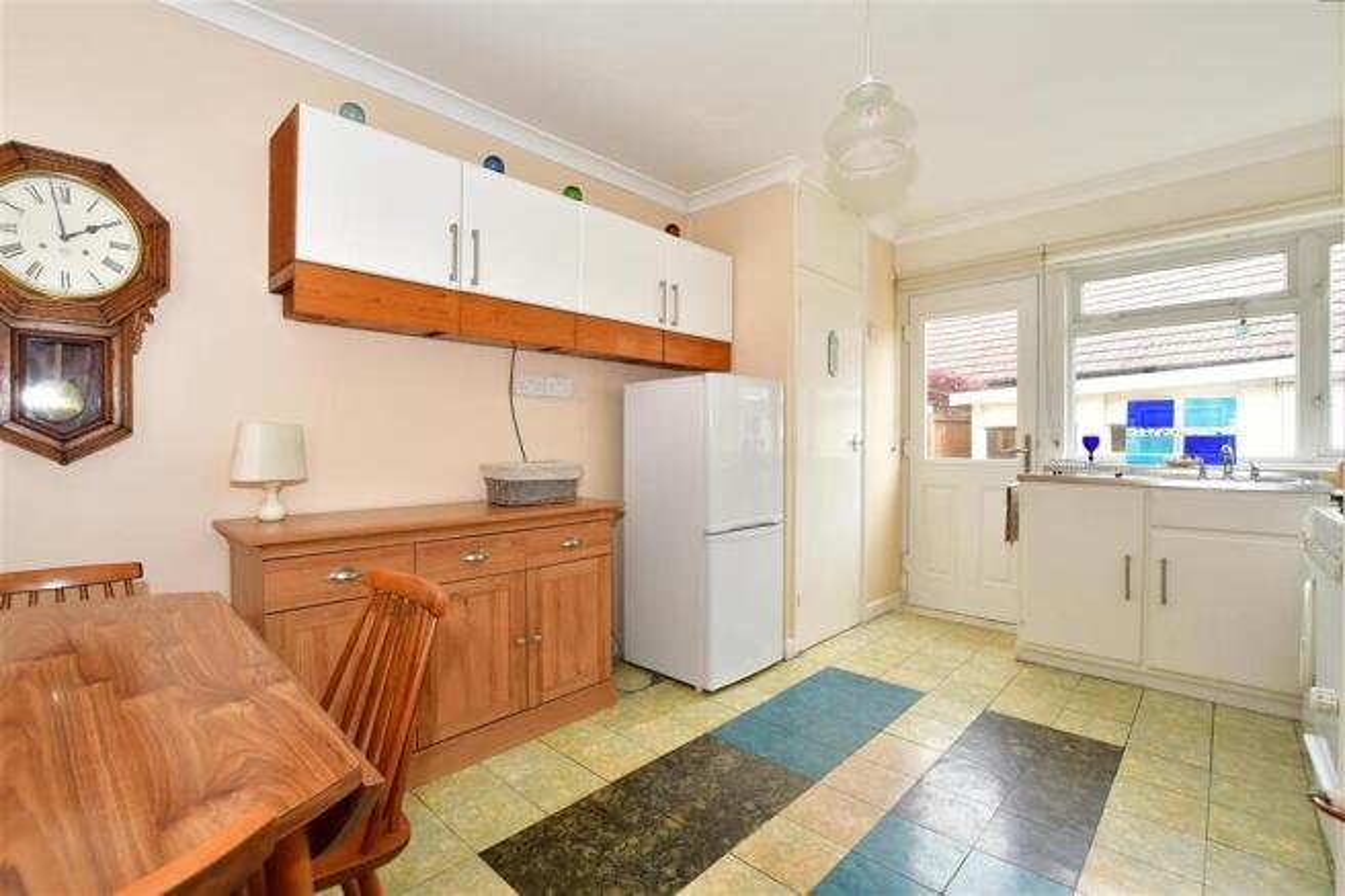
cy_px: 448
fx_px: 560
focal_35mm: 15
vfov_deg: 77.3
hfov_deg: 100.4
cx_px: 672
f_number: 7.1
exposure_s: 1/60
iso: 800
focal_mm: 10
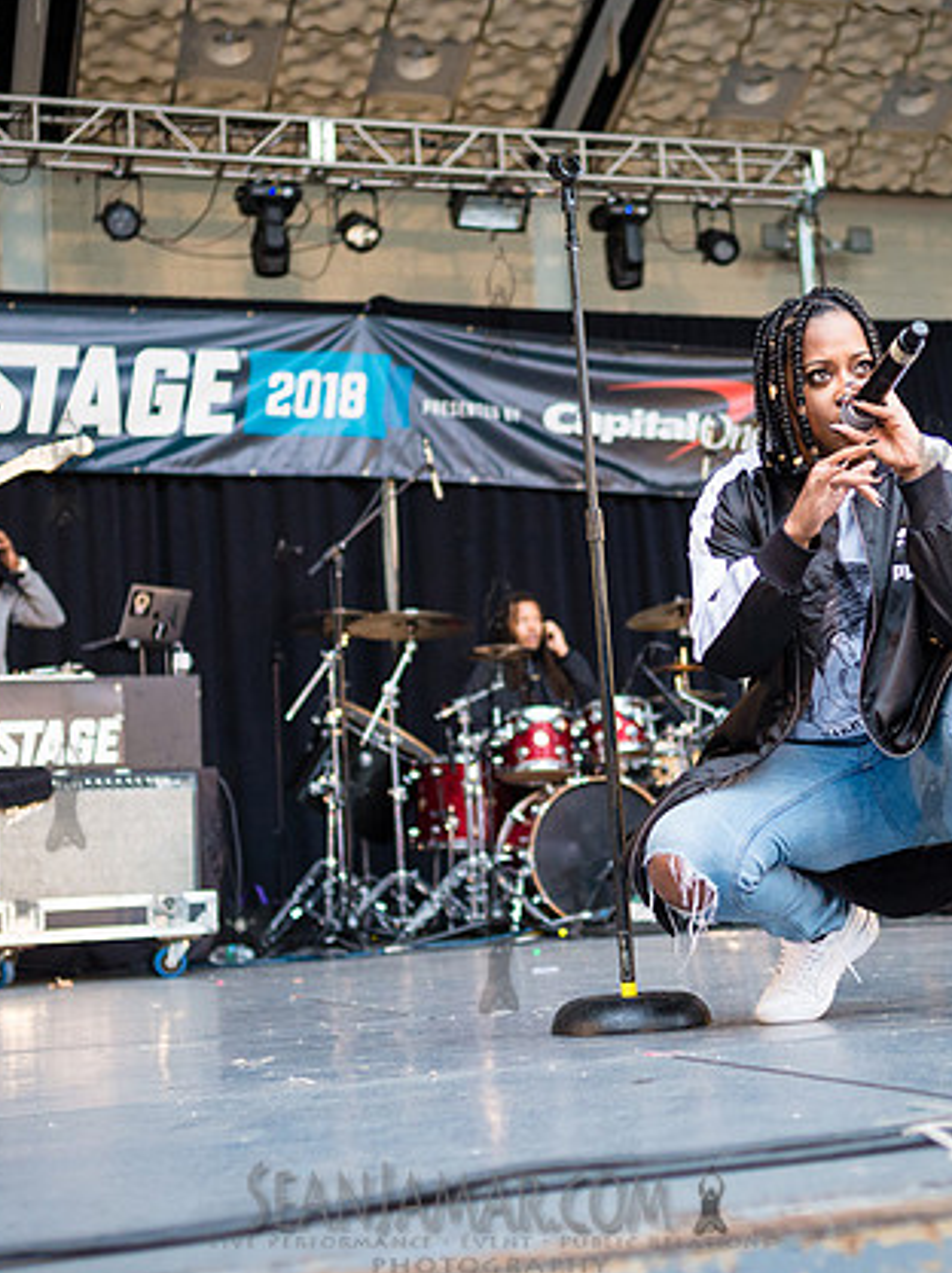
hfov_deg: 25.9
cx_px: 627
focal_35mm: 56
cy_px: 593
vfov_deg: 34.4
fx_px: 2057
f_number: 2.8
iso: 2000
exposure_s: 1/500
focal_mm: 35
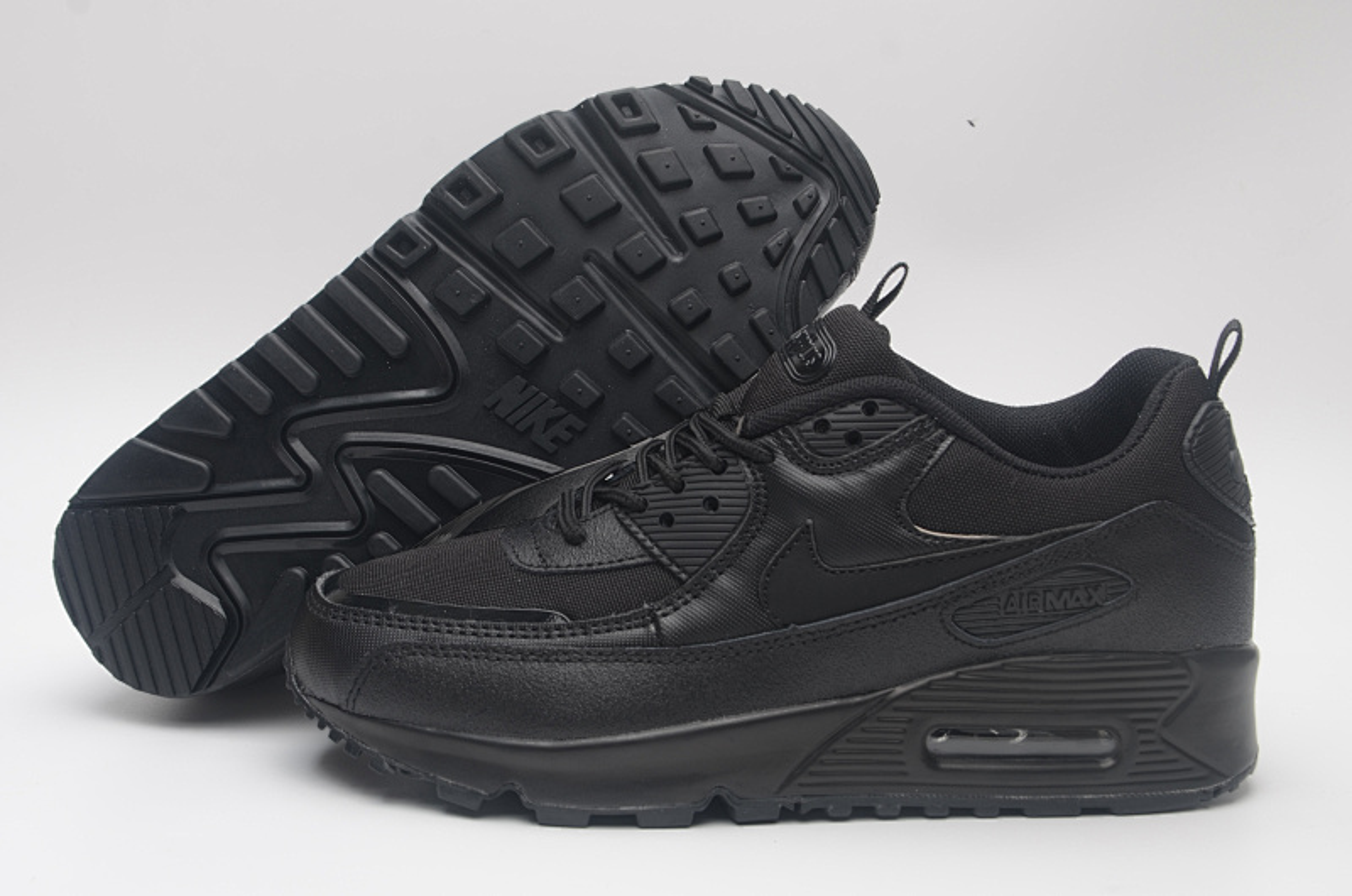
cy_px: 448
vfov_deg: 23.7
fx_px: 2136
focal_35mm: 57
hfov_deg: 35.1
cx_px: 676
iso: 100
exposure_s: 1/125
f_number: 8
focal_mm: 38
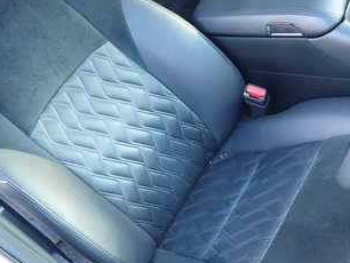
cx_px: 190
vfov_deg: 29.6
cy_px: 159
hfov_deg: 38.9
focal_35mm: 49
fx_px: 496
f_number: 2
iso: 200
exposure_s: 1/30
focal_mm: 4.5
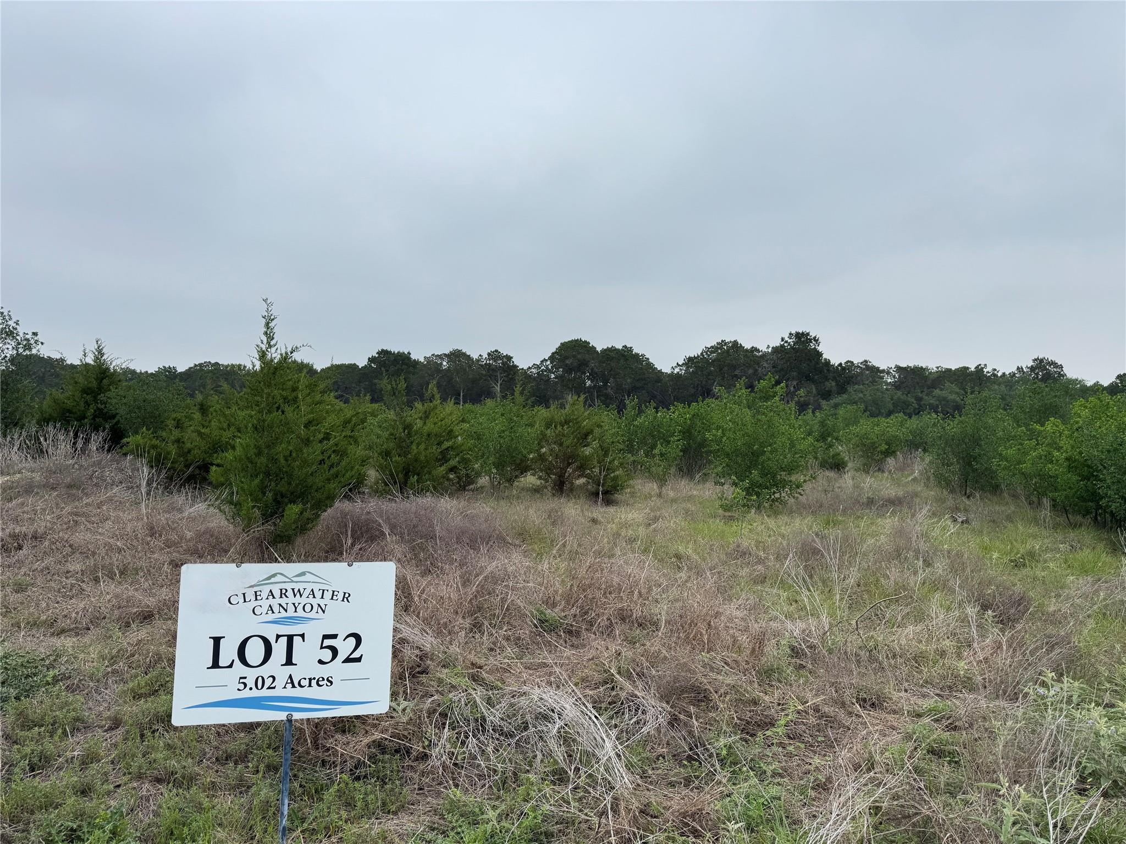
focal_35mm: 24
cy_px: 422
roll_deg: -0.8
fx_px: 781
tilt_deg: -1.5
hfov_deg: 71.6
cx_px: 563
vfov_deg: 56.8
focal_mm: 6.76
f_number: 1.78
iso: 80
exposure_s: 1/1637
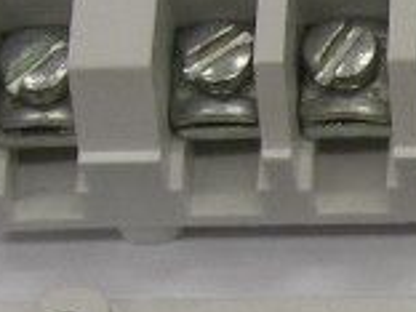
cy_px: 539
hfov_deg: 7.7
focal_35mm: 249
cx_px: 792
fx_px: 2992
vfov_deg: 5.9
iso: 53
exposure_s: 1/30
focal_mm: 6.3
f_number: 3.5
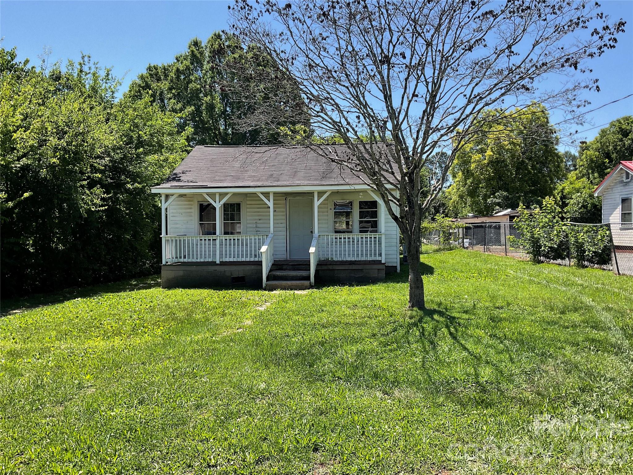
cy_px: 238
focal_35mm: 29
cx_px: 316
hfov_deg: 61.7
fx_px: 530
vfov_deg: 48.2
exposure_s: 1/912
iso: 16
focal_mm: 3
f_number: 1.8
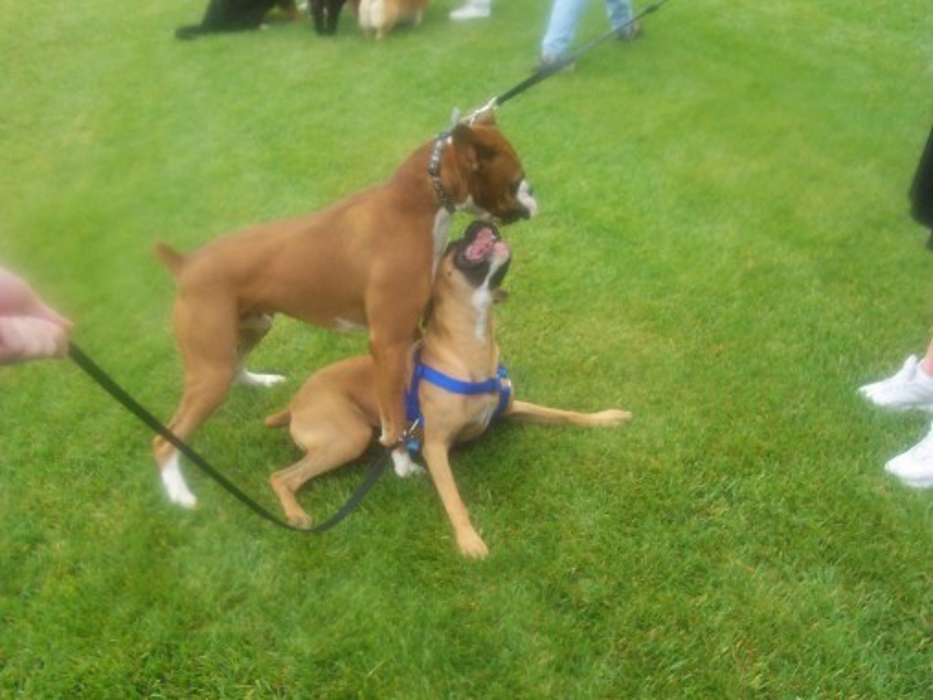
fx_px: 997
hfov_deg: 50.1
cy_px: 350
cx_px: 466
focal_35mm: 37
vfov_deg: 38.7
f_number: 2.8
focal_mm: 5.6
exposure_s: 1/250
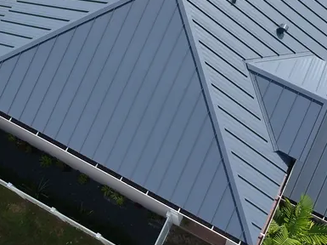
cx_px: 209
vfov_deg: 27.2
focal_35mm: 52
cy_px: 36
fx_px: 491
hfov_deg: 36.6
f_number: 2.6
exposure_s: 1/800
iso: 100
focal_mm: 4.49
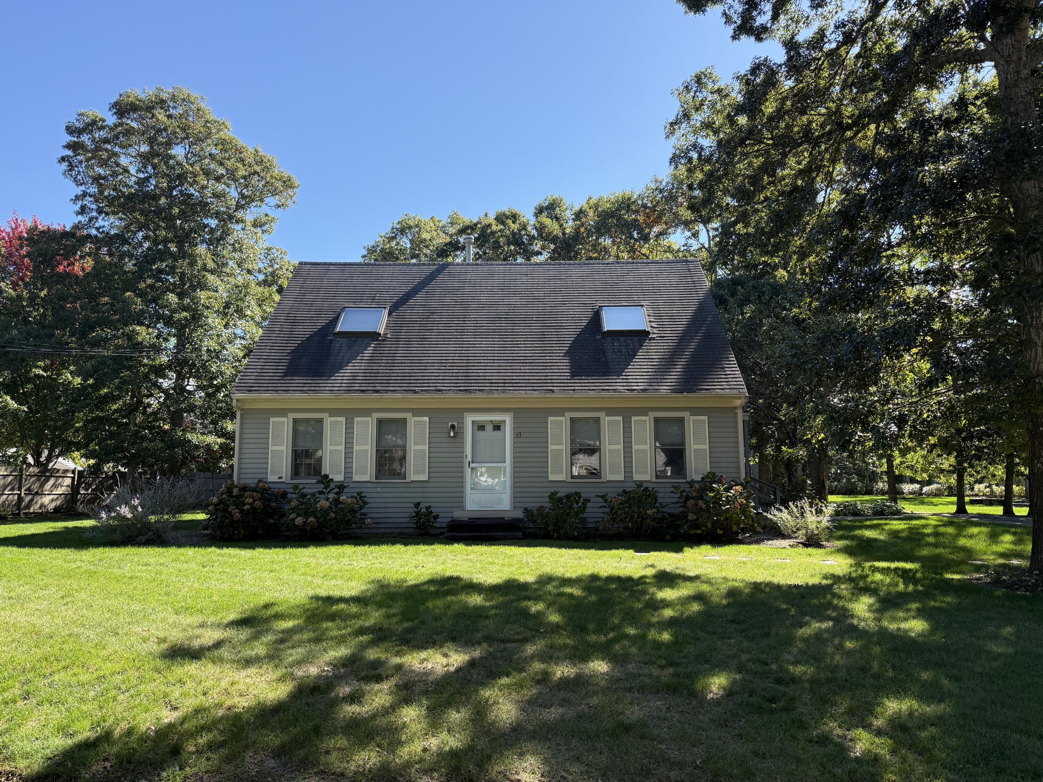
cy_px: 391
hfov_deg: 71.6
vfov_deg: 56.8
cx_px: 522
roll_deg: -0.2
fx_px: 723
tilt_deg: +6.7
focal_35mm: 24
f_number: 1.78
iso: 100
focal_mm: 6.76
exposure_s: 1/1361
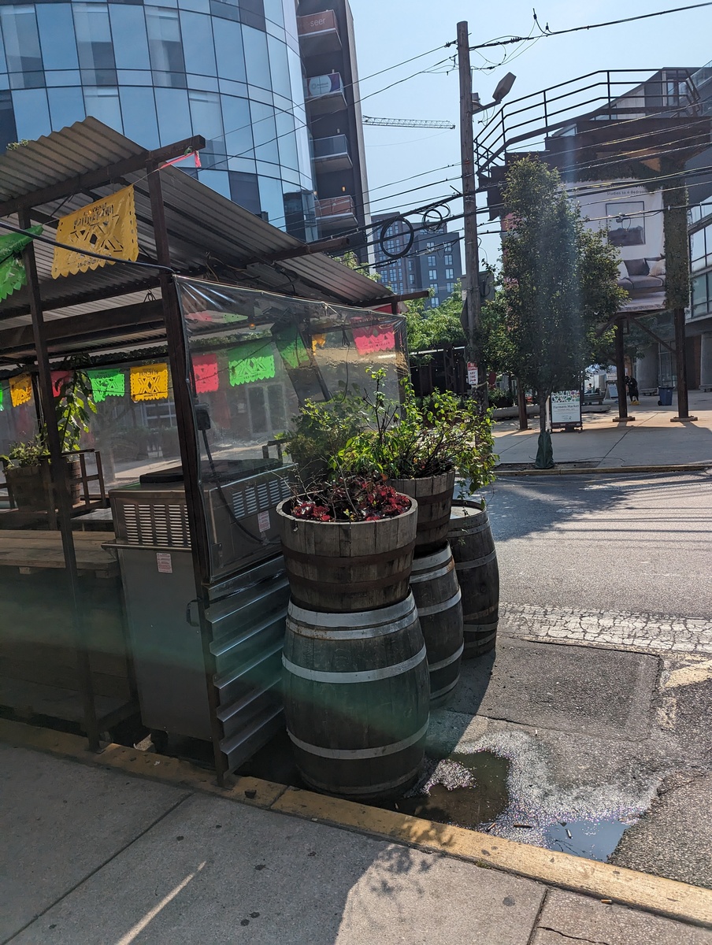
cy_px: 472
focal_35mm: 24
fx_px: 656
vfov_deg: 71.5
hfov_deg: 57.0
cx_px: 356
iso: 47
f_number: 1.85
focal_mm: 6.81
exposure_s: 1/5952
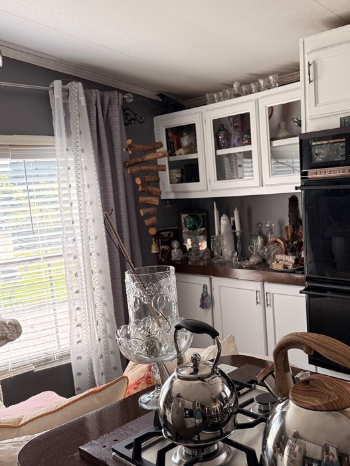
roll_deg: +4.1
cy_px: 244
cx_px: 236
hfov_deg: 40.2
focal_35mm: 35
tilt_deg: -6.3
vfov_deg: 52.6
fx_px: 472
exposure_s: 1/238
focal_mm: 6.76
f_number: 1.78
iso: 125
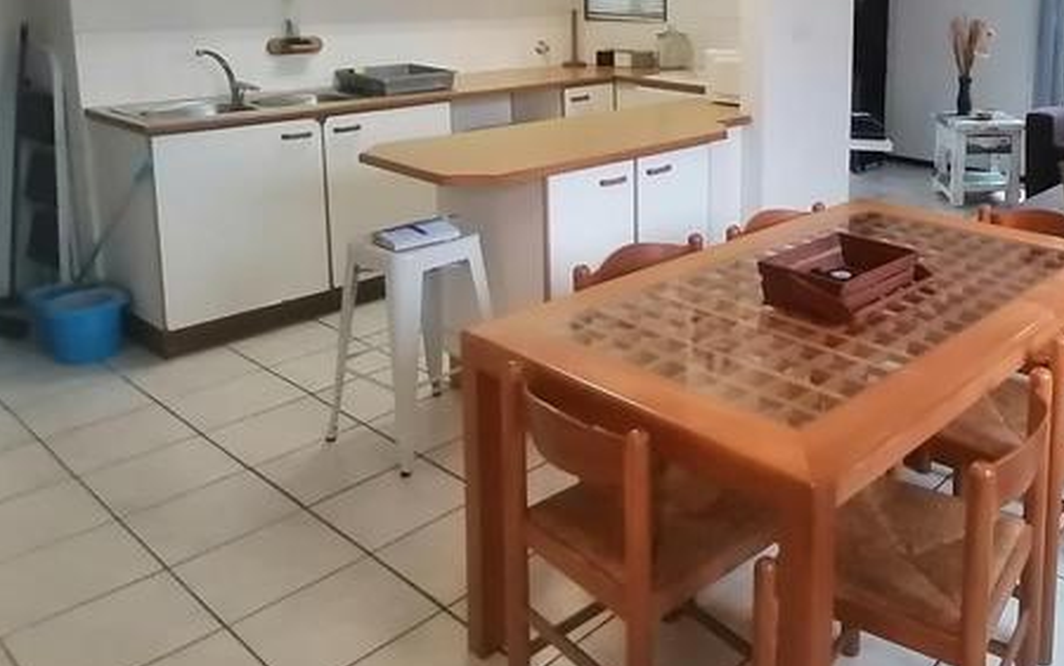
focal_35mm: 32
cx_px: 811
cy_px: 120
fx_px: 929
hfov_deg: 56.4
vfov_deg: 37.9
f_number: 2.4
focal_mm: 1.78
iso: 320
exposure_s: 1/33.3
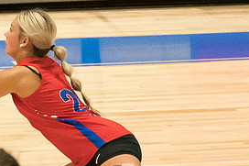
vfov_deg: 2.2
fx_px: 4272
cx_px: 83
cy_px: 116
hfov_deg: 3.3
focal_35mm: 618
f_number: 2.8
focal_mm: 79
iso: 4000
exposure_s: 1/1000
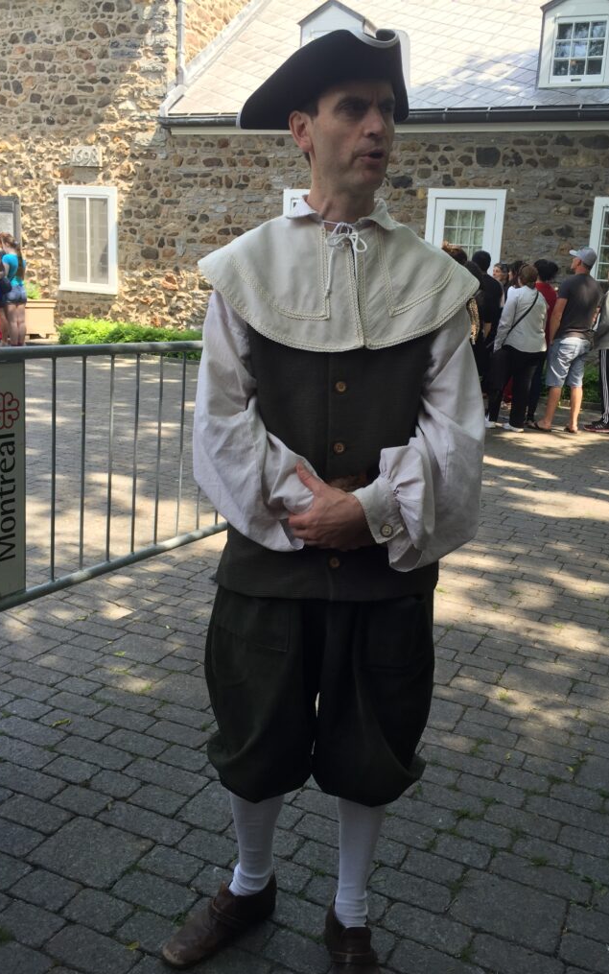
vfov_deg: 61.2
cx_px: 355
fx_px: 823
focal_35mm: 31
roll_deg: -3.0
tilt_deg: -13.2
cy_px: 490
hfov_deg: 40.5
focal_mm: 4.15
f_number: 2.2
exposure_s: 1/309
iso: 32
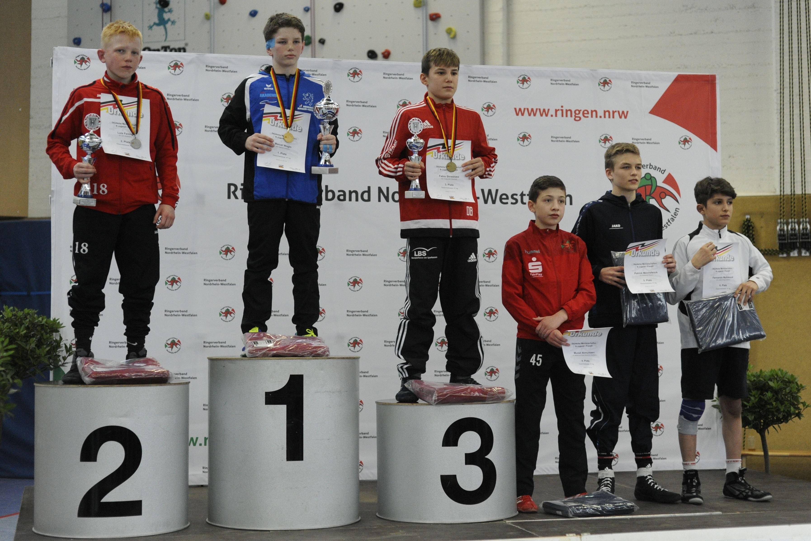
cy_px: 270
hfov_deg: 39.6
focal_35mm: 50
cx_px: 406
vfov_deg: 27.0
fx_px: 1126
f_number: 2.8
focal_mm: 50
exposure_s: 1/2000
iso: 3200
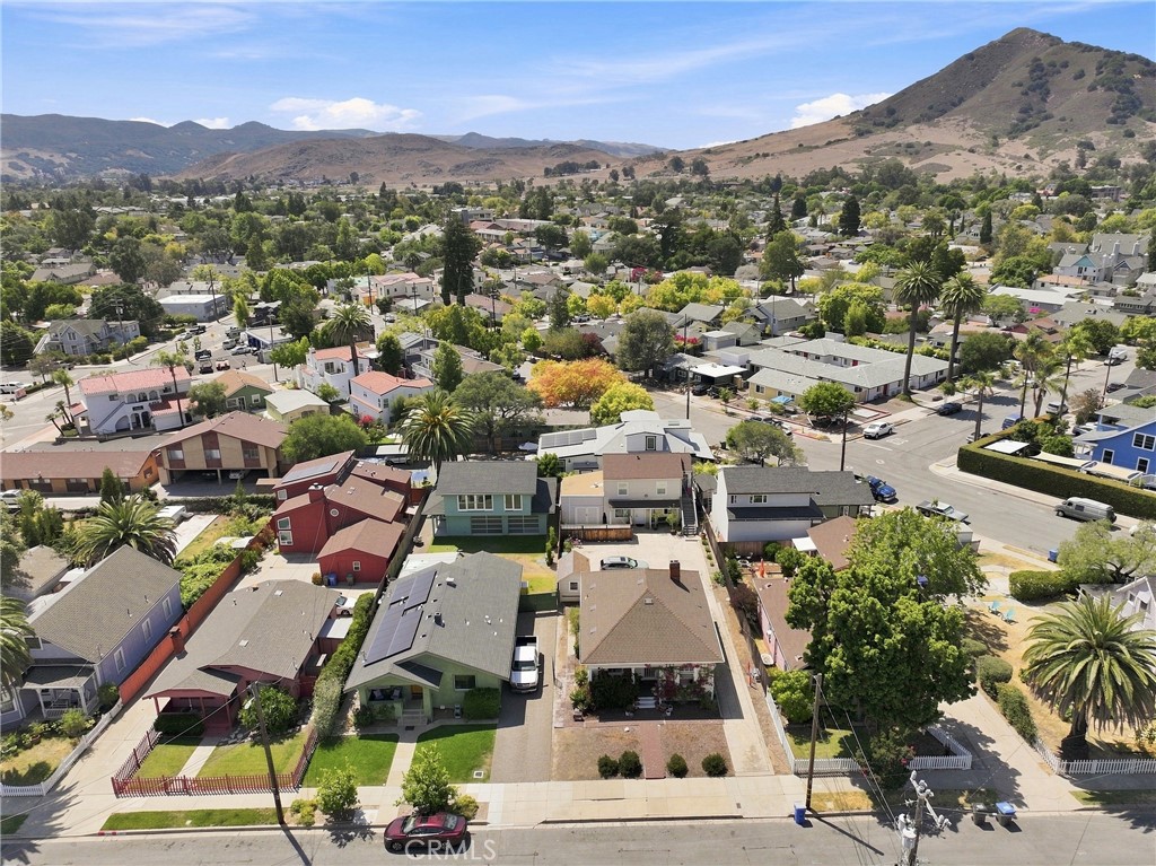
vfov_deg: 56.8
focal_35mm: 24
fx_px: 801
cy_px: 433
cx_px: 578
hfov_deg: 71.6
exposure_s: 1/3200
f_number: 2.8
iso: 150
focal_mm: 12.3
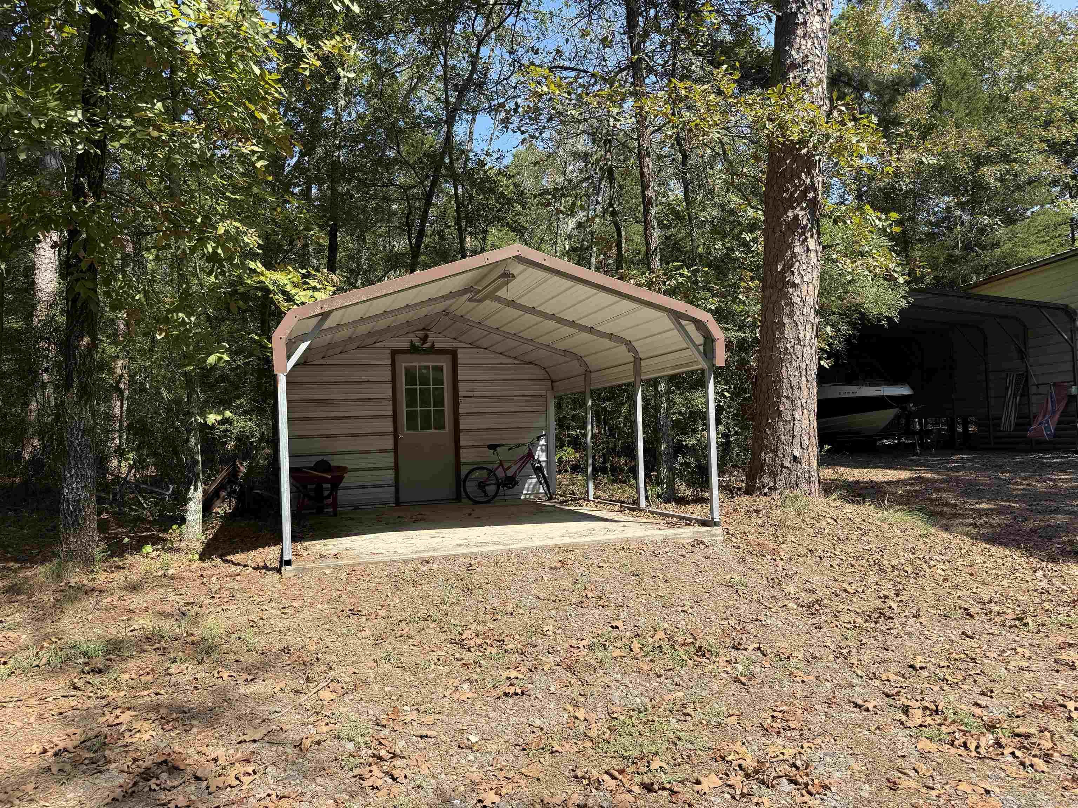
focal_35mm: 24
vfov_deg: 56.8
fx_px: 747
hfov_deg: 71.6
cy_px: 404
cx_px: 539
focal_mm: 6.76
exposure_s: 1/1770
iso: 80
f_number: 1.78
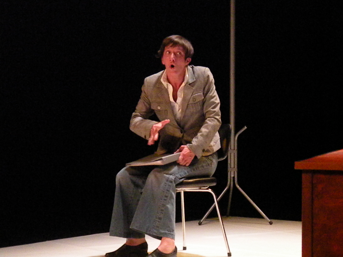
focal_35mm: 141
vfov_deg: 10.5
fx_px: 1397
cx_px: 172
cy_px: 128
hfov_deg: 14.0
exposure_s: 1/320
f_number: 5
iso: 3200
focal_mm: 25
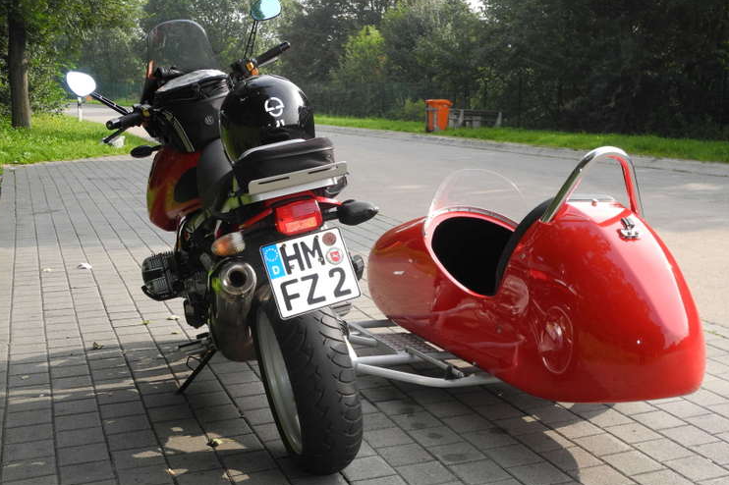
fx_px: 931
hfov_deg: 42.7
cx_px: 385
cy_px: 251
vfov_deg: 29.2
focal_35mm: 46
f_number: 3.2
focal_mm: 8.8
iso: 100
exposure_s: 1/400
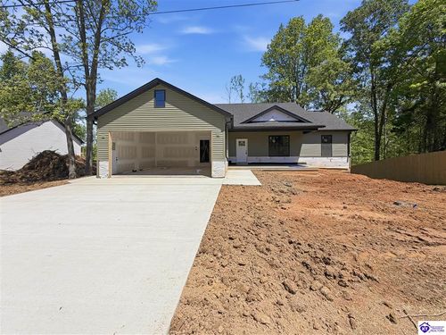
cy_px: 168
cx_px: 223
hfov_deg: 102.1
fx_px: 180
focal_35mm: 14
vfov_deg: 85.7
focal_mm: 2.2
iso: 20
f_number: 2.2
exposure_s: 1/1339
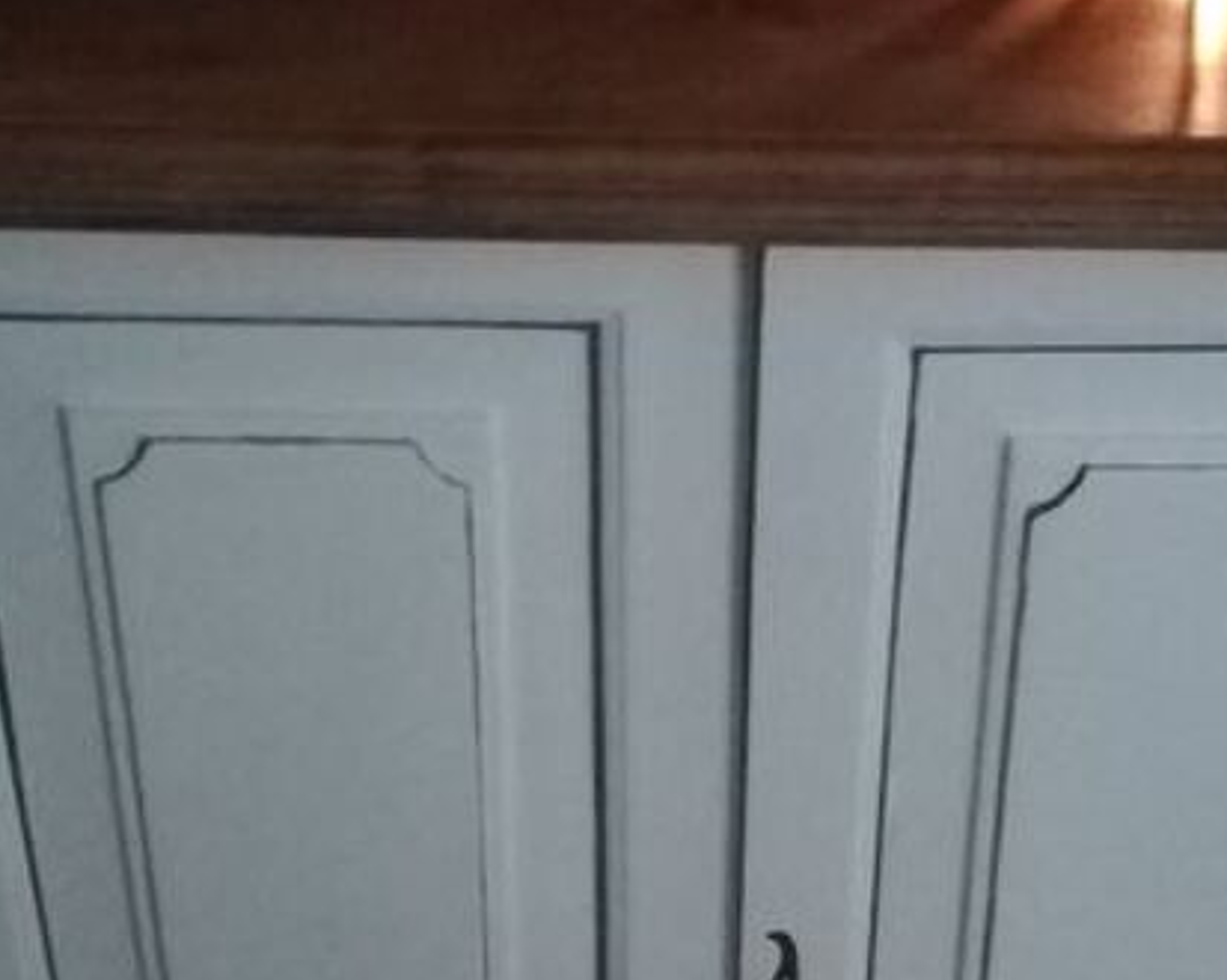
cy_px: 824
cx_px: 808
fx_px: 2976
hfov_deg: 23.2
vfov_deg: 18.5
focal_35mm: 82
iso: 3200
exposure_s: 1/15
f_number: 2.2
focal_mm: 3.83
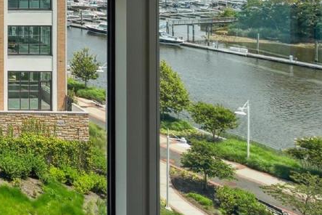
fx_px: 483
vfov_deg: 23.2
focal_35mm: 54
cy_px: -36
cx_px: -172
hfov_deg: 26.1
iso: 80
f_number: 9
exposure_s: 1/80
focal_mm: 16
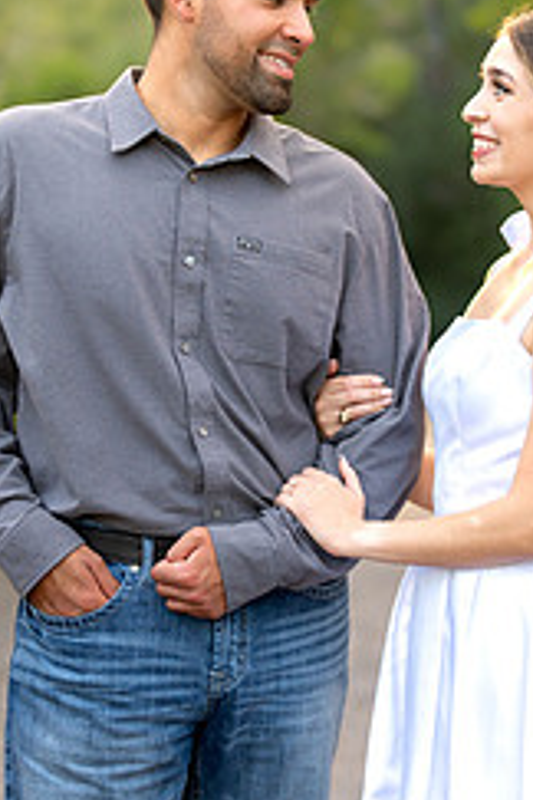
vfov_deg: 14.8
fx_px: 3087
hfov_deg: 9.9
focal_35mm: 139
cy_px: 398
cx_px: 306
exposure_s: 1/640
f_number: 1.2
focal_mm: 50
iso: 200
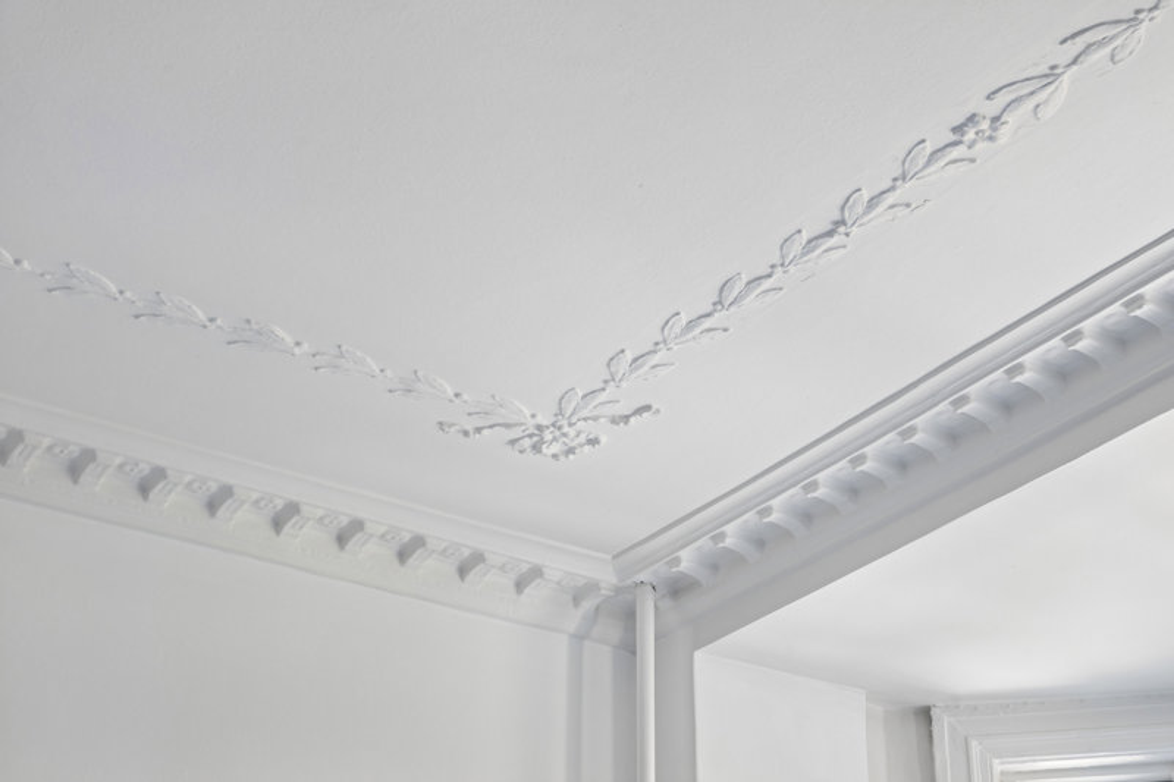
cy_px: 391
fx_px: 2282
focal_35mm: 70
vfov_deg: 19.4
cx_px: 587
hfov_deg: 28.8
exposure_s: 1/8
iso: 160
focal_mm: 70
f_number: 9
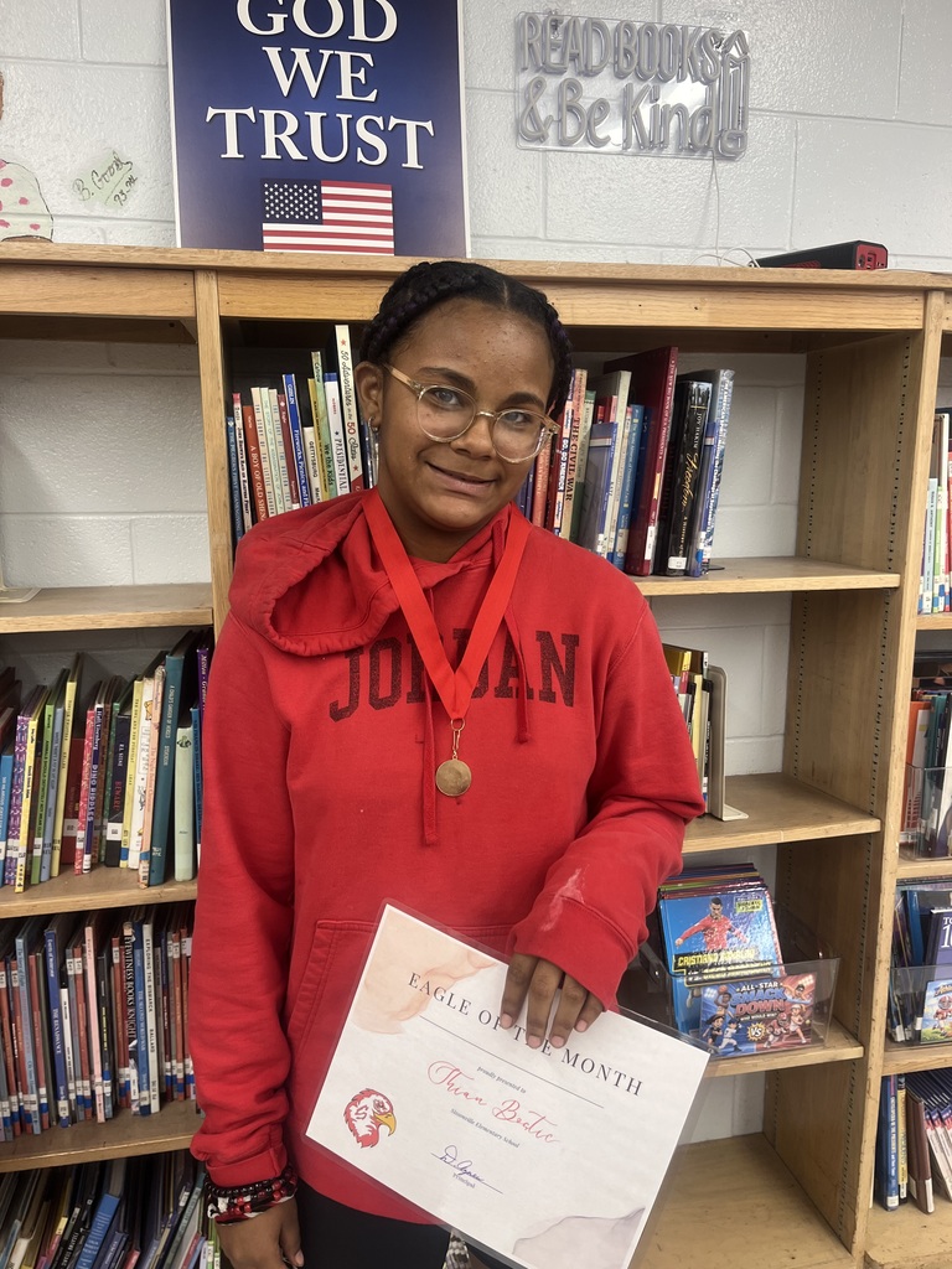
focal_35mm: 26
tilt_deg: -10.7
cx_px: 476
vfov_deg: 67.3
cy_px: 634
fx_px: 953
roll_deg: +0.3
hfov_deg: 53.1
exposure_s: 1/60
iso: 80
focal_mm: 5.1
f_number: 1.6
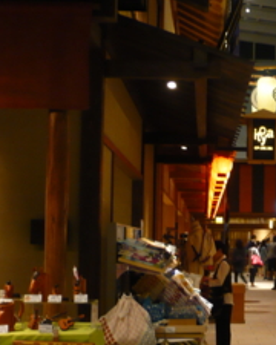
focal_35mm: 78
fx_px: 796
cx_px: 285
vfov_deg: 24.4
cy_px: 213
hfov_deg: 19.0
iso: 200
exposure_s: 1/8
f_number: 3.5
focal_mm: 7.4
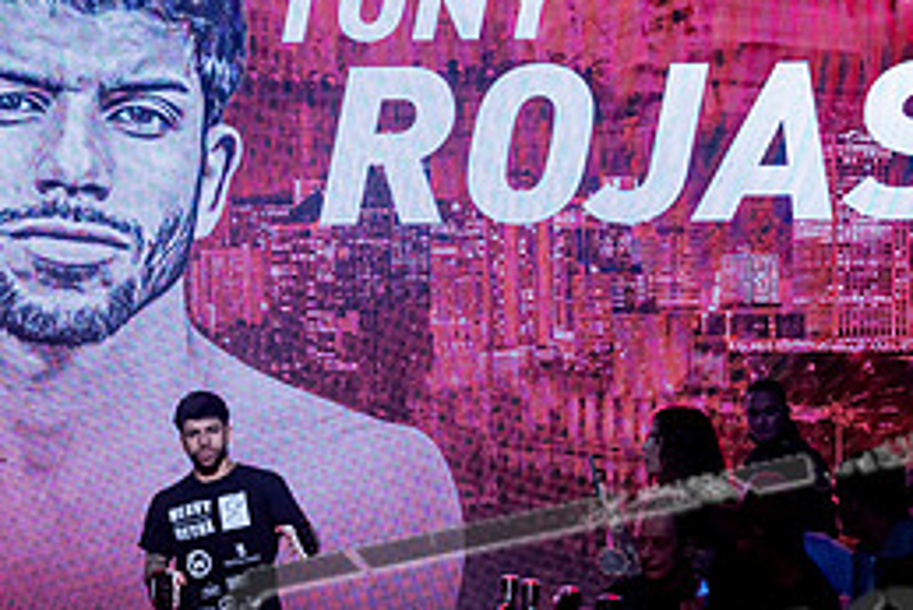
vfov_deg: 5.7
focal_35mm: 242
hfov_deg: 8.5
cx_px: 236
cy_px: 629
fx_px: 6141
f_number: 2.8
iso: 2500
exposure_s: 1/640
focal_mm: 108
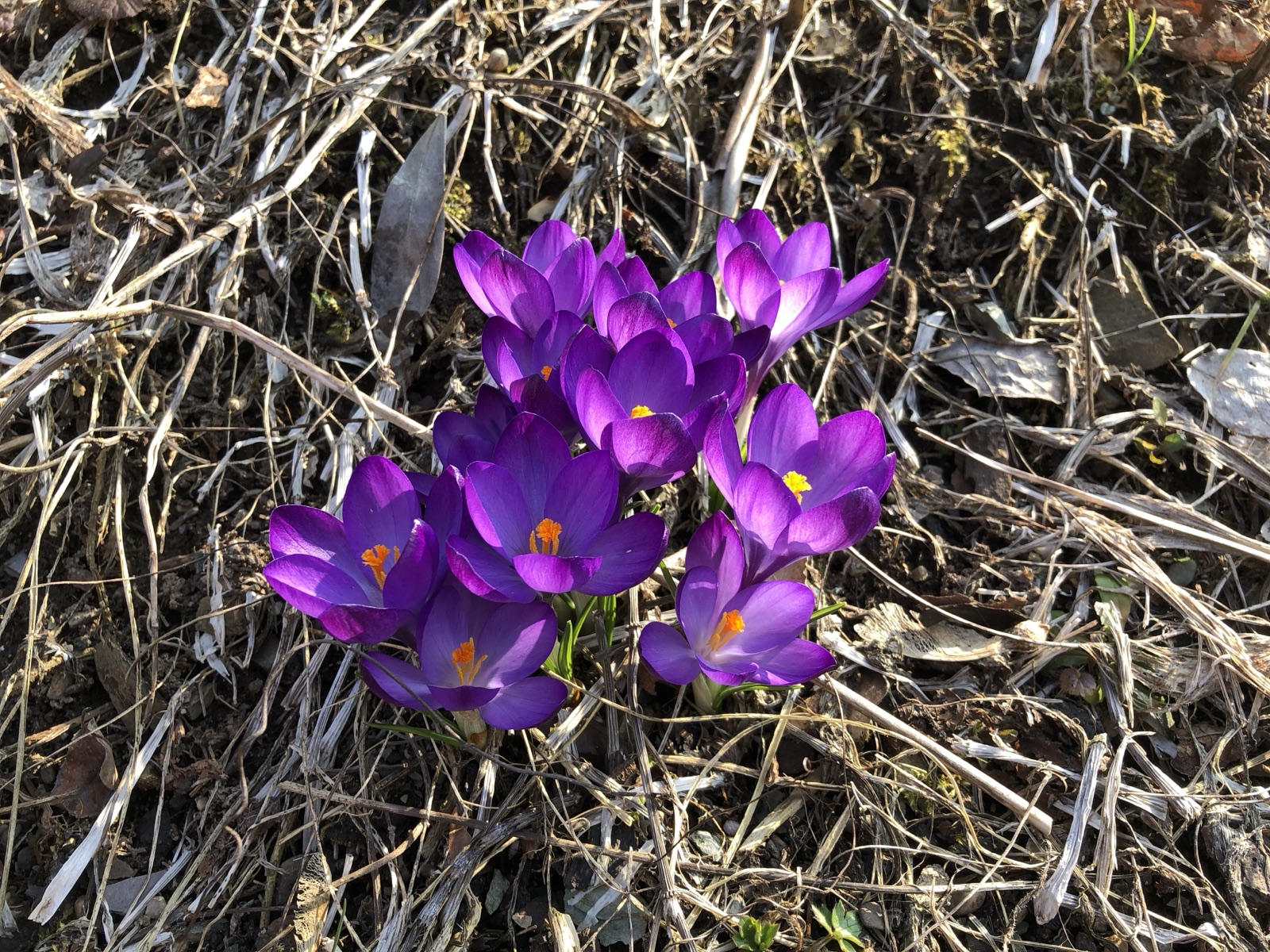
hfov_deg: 63.4
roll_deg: +4.0
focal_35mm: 28
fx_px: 1027
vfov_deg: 49.7
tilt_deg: -32.9
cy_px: 476
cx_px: 635
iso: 20
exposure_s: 1/340
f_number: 1.8
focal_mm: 4
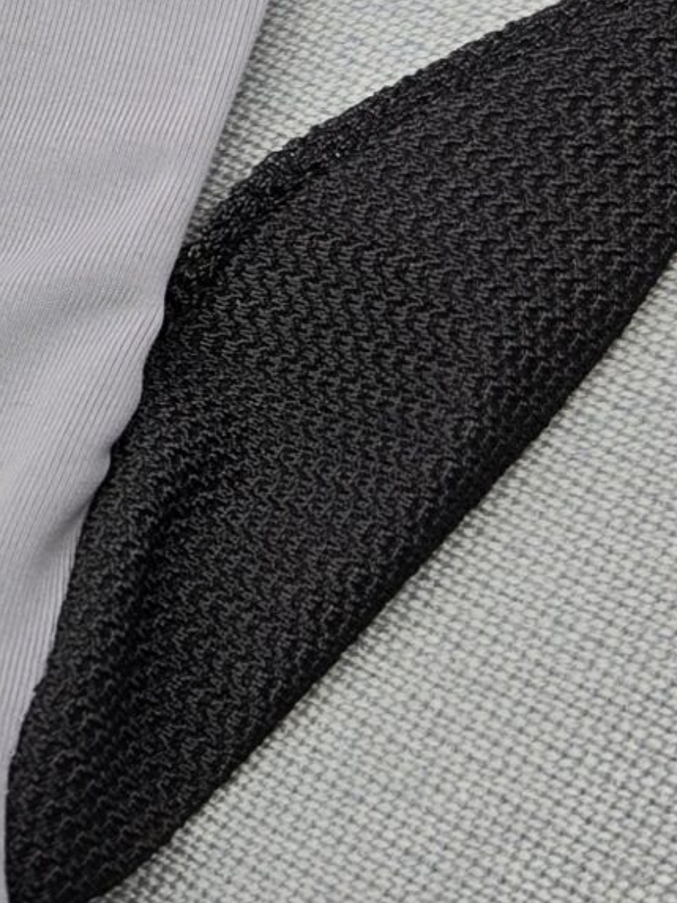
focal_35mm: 103
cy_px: 347
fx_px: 2686
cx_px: -380
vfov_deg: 19.1
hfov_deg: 13.4
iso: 80
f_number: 1.8
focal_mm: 5.4
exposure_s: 1/100
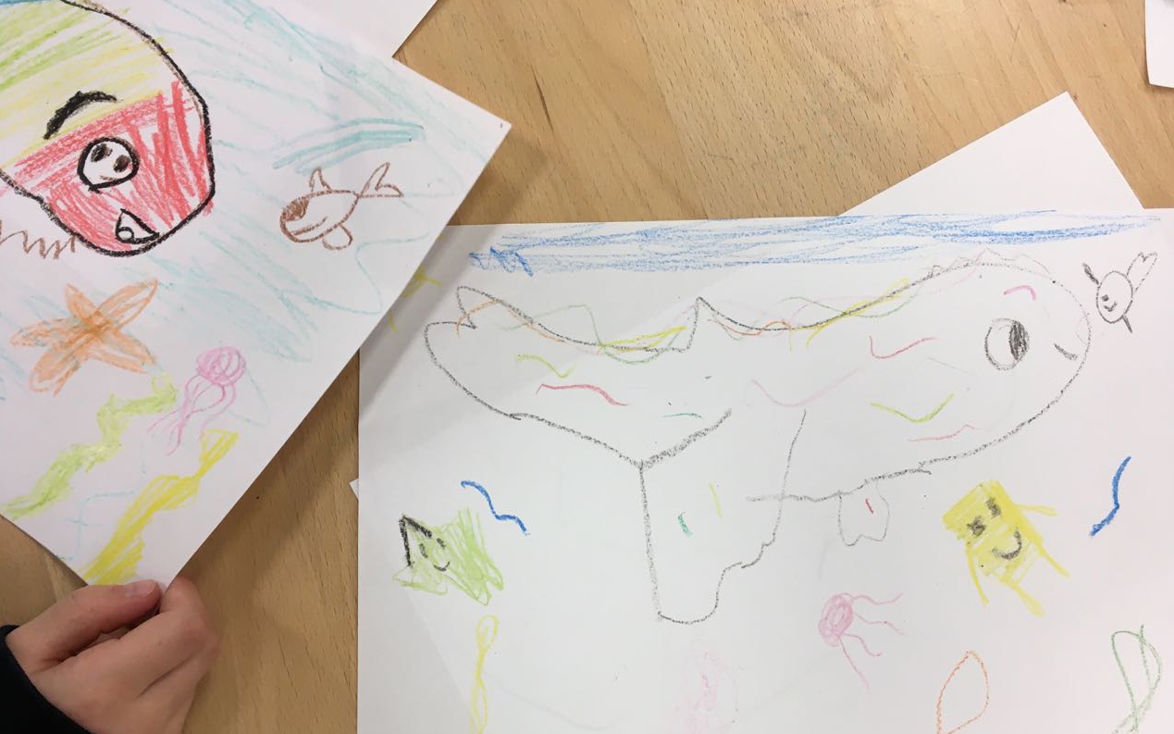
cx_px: 591
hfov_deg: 61.2
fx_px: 992
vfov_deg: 40.4
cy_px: 435
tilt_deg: -82.5
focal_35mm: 31
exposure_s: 1/33
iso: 25
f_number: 2.2
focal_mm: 4.15
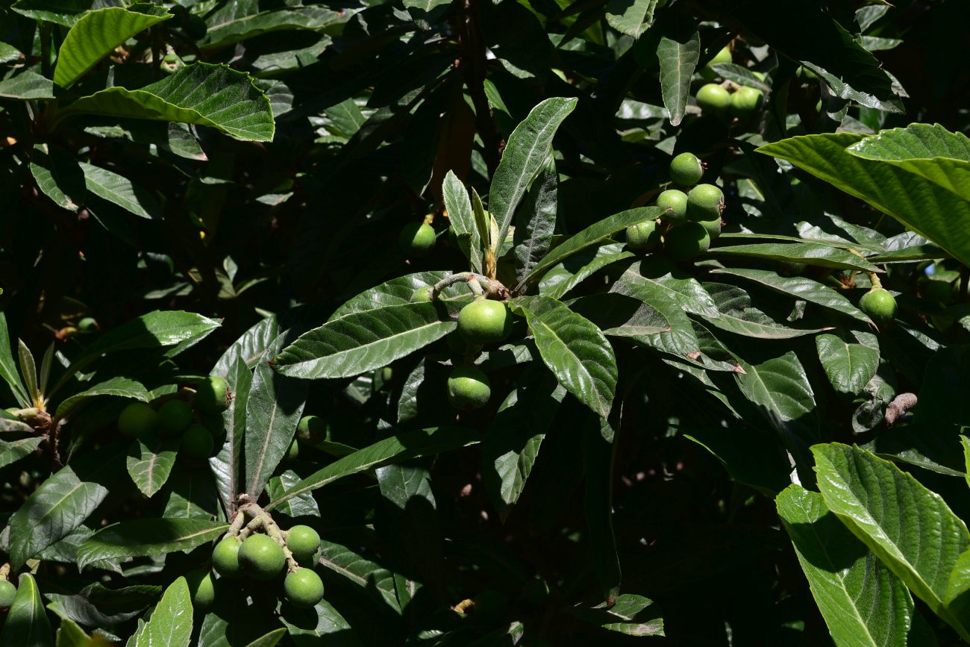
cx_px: 485
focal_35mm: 50
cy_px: 324
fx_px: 1347
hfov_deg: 39.6
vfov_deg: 27.0
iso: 160
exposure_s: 1/125
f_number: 16
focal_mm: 50
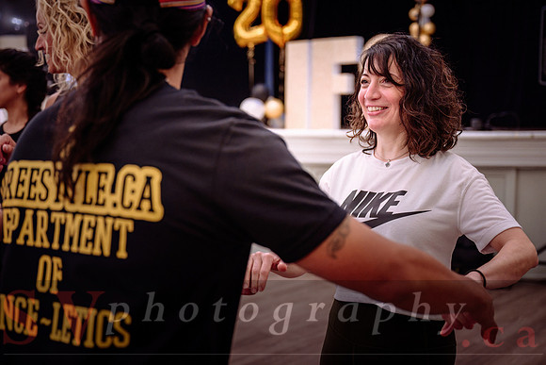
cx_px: 273
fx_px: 715
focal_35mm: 47
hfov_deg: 41.8
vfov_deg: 28.6
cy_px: 204
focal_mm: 42
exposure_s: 1/160
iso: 1600
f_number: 2.8
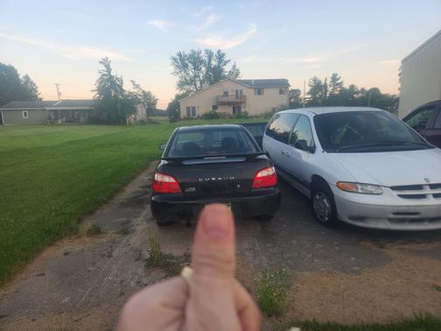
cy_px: 166
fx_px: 293
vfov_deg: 58.9
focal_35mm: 23
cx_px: 220
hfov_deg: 73.9
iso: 40
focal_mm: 5.4
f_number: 1.8
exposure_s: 1/180
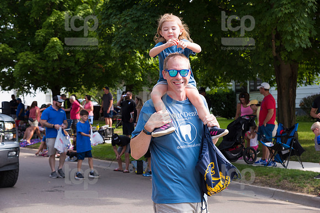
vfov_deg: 19.5
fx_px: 622
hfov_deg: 28.8
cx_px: 160
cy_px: 106
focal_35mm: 70
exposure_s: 1/500
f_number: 6.3
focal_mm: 70
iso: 450
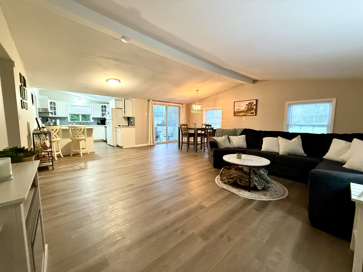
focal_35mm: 14
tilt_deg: -5.2
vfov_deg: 85.7
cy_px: 136
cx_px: 182
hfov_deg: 102.1
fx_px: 147
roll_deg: +0.0
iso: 640
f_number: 2.2
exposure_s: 1/60
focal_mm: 2.22
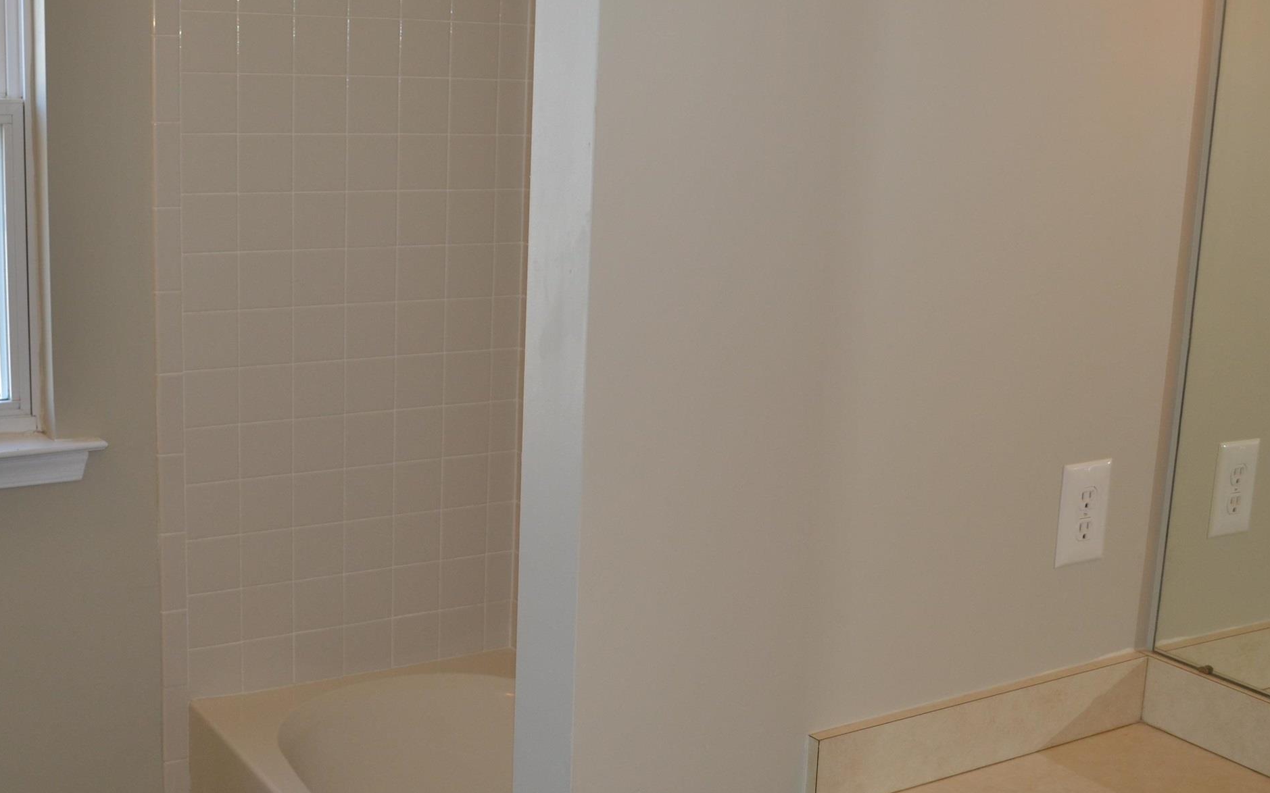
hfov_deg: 44.3
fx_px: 1557
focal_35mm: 45
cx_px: 560
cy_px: 387
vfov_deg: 28.6
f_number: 4
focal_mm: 18
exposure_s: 1/125
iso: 280
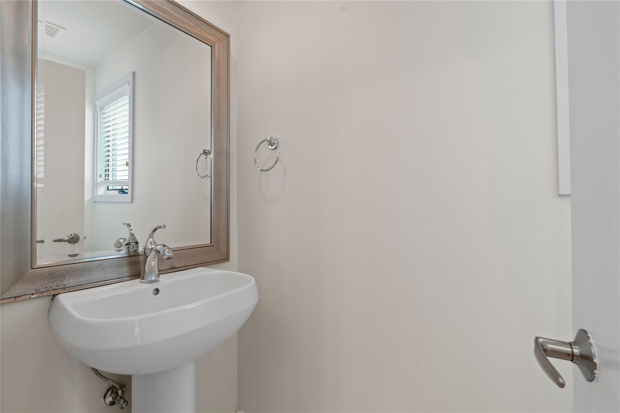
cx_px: 310
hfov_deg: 100.4
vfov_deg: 77.3
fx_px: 258
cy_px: 206
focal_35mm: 15
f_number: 11
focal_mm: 10
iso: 250
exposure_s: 1.6
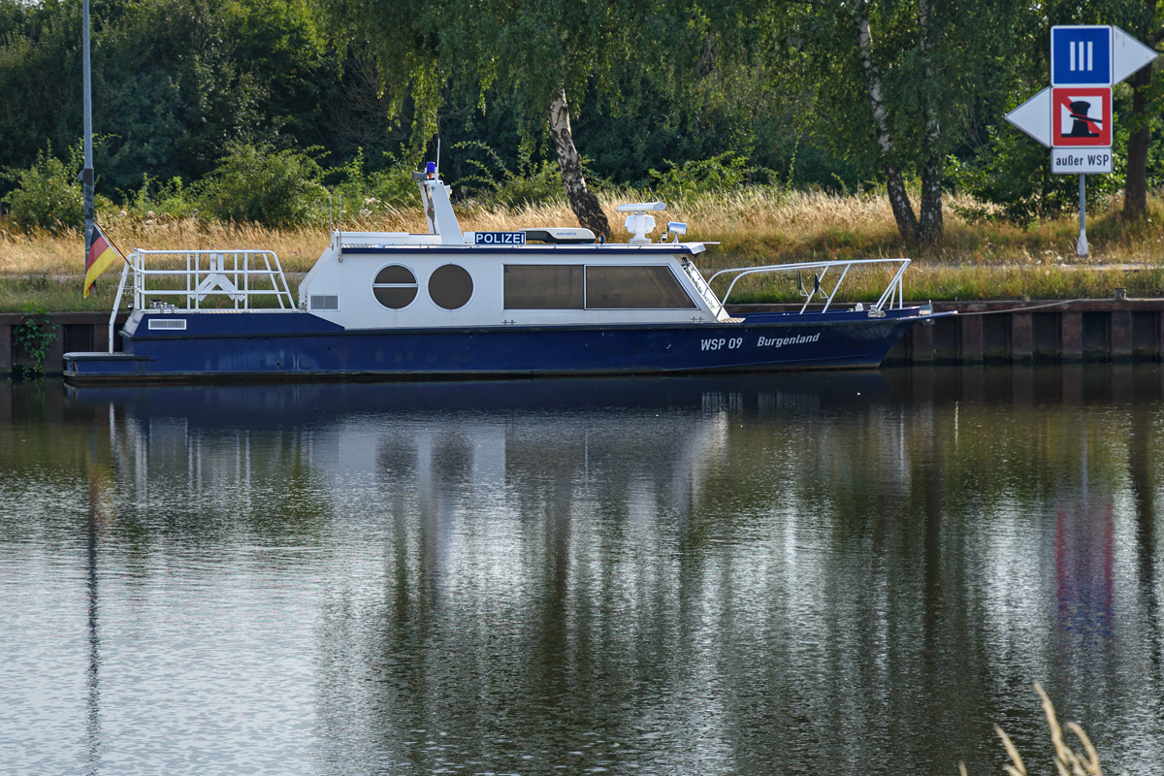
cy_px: 388
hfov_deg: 17.1
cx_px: 582
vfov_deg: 11.4
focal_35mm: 120
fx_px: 3880
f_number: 7.1
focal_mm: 80
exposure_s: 1/1000
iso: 200
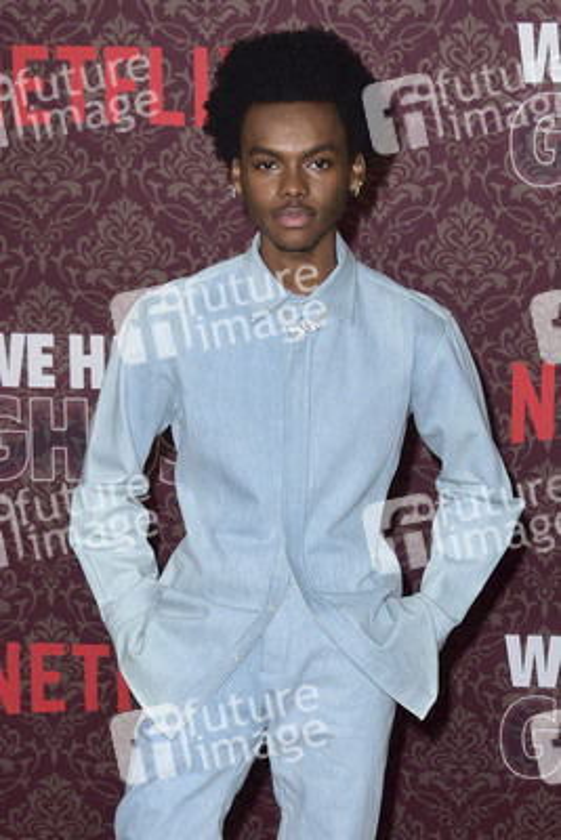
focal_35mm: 65
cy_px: 420
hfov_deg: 20.9
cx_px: 280
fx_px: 1518
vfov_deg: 30.9
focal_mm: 65
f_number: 6.3
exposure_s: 1/250
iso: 400
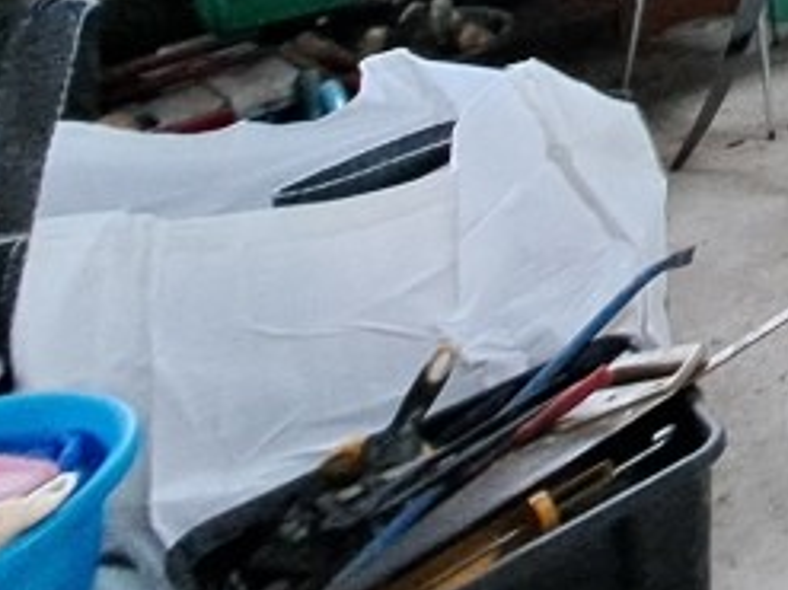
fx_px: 1229
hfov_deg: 18.9
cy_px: -421
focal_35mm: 54
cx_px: 1611
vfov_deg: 20.5
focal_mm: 1.74
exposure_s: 1/50
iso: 80
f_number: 2.2
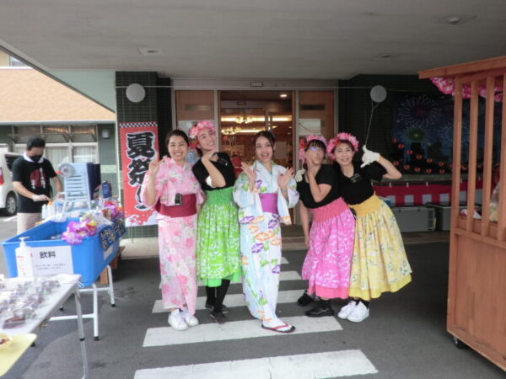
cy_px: 190
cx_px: 253
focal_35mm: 26
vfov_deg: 53.1
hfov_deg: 67.3
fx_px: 380
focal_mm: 4.7
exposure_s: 1/80
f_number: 2.8
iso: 50
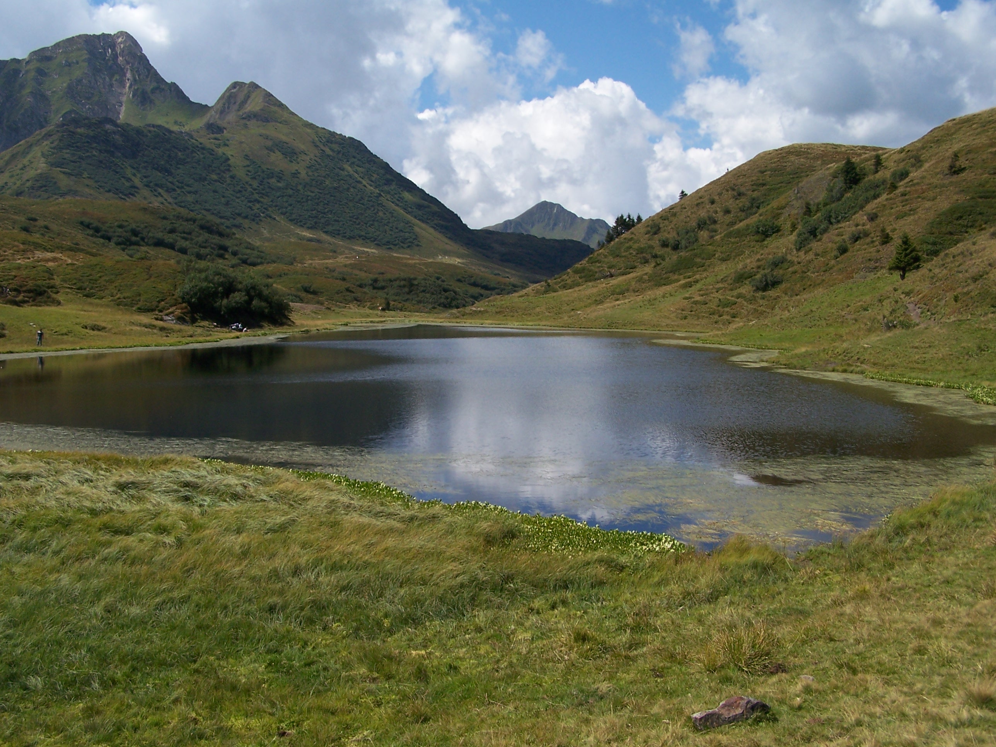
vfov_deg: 37.7
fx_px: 1093
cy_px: 374
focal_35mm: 38
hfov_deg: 49.0
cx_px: 498
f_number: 4
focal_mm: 6.3
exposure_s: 1/1000
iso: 80
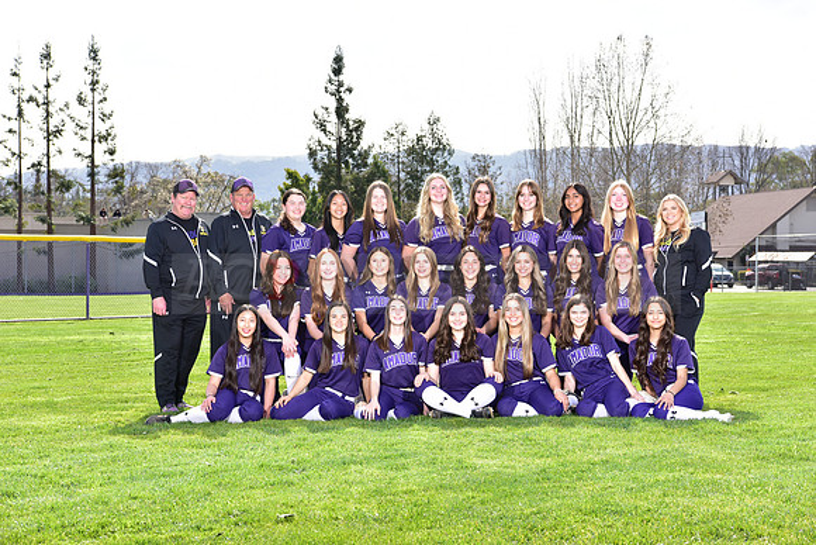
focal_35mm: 70
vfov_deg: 19.5
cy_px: 272
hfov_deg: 28.8
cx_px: 408
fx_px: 1587
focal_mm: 70
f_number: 10
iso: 320
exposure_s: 1/250
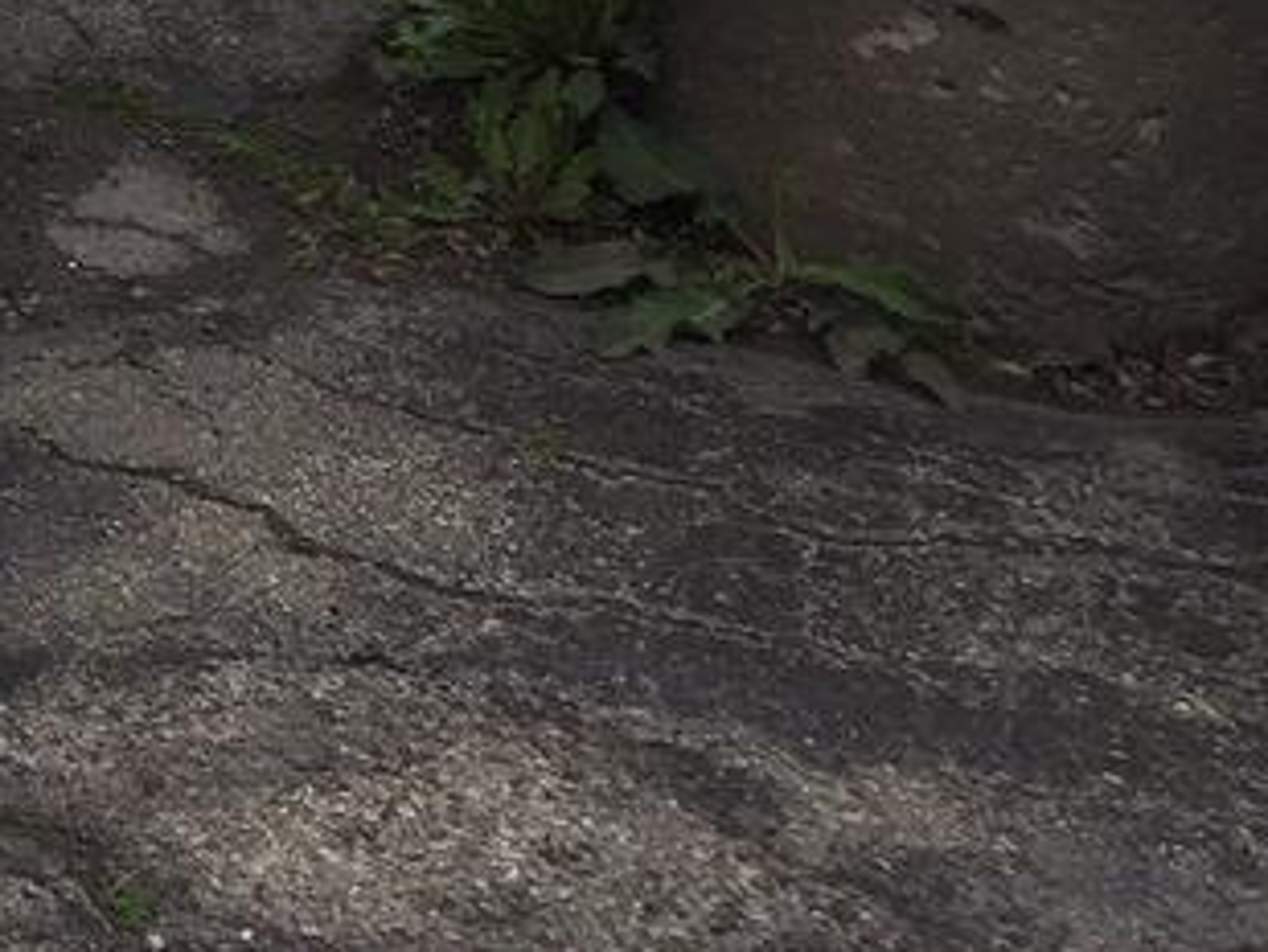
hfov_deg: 13.8
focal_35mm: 120
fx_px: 4397
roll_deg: +0.8
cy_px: -505
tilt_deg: -17.0
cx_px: -1325
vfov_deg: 11.8
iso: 32
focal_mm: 4.15
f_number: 2.2
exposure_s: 1/1980
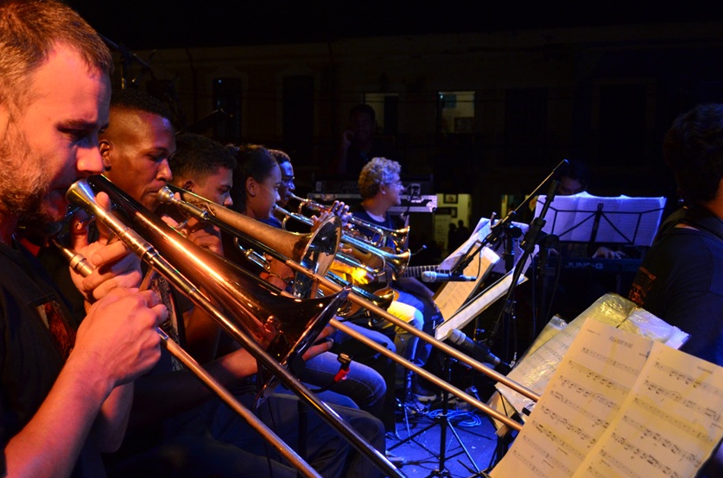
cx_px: 244
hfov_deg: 44.9
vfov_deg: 31.0
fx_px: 862
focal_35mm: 43
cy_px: 238
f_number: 5
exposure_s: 1/100
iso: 1000
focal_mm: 20
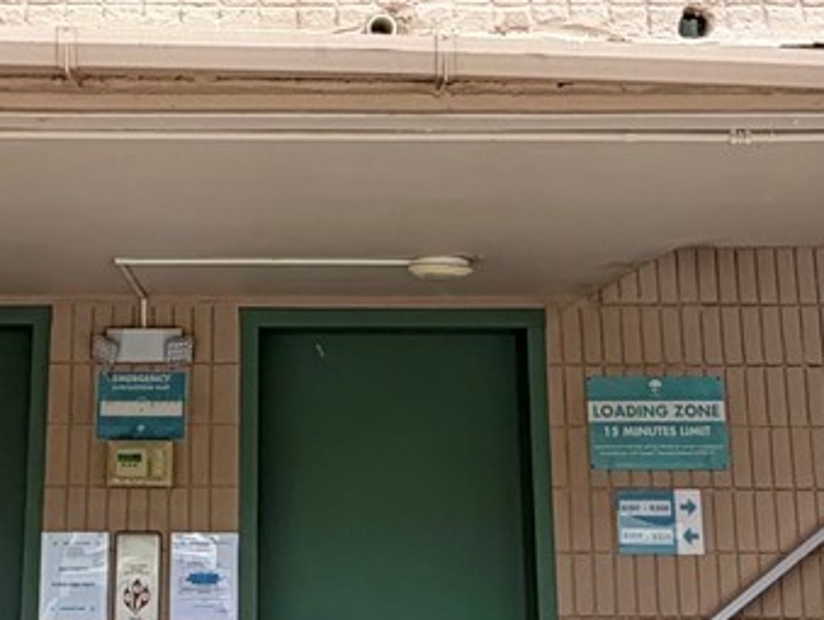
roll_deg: -0.1
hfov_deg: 29.2
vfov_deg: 21.8
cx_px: 272
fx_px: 1573
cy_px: 61
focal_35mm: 66
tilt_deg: +14.6
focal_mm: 2.22
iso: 40
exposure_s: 1/613
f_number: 2.2
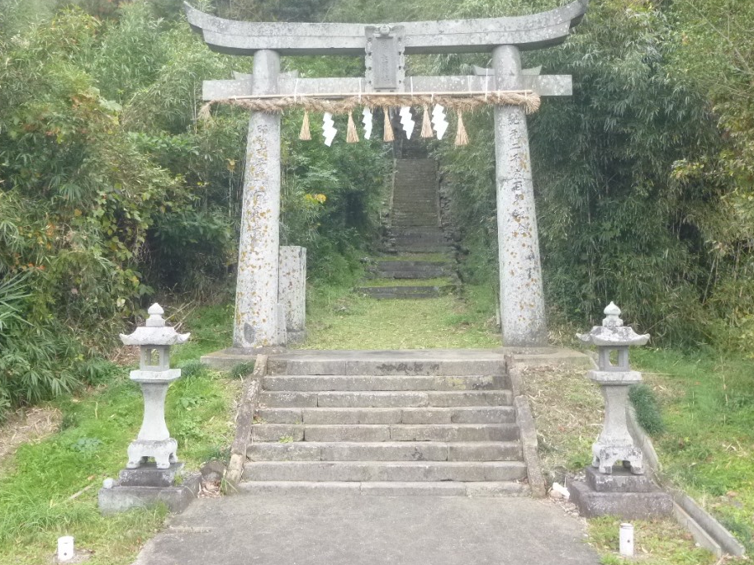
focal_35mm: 37
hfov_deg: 50.1
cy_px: 252
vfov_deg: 38.6
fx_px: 806
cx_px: 372
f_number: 4.3
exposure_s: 1/60
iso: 200
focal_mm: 5.9
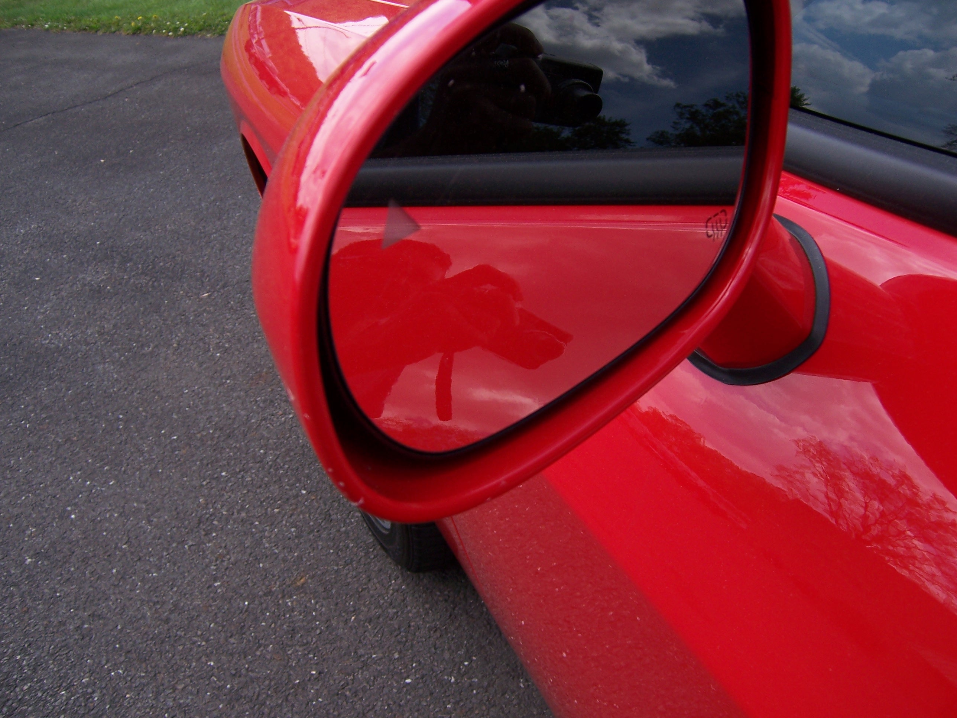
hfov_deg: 55.4
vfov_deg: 42.9
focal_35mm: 33
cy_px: 359
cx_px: 478
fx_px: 912
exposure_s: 1/350
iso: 80
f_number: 3.4
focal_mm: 5.5
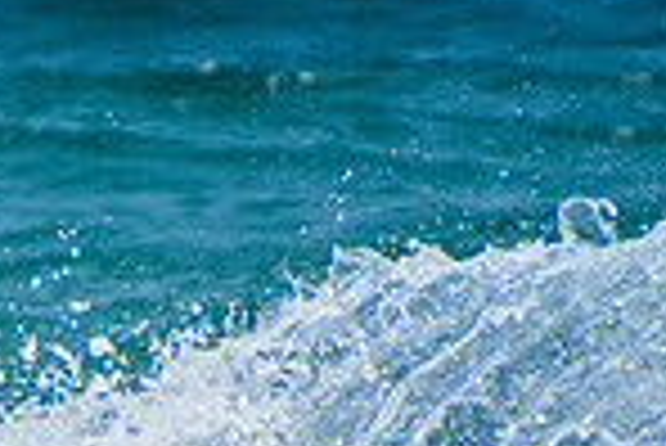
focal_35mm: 2350
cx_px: -238
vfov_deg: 0.6
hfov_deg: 0.9
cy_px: 732
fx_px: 43517
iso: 220
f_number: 5.6
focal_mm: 400
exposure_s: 1/2000
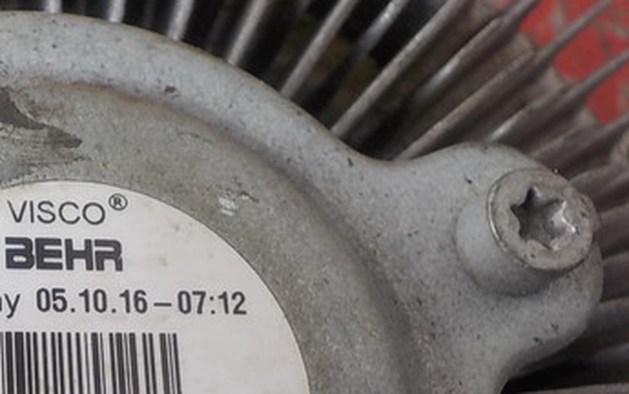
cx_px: 69
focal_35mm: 59
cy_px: 339
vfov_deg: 21.6
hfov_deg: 32.9
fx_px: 1012
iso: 125
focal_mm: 4.1
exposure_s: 1/50
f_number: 3.3
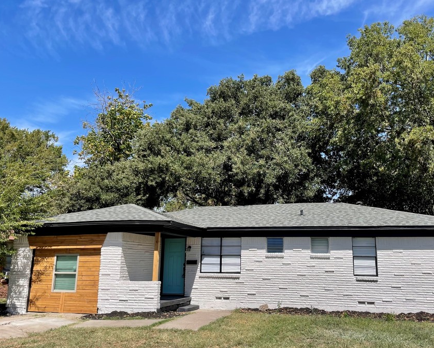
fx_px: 398
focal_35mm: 31
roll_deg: -0.4
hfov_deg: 57.0
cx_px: 243
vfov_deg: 47.1
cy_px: 183
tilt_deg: +11.7
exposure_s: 1/3401
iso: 32
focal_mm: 4.2
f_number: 1.6
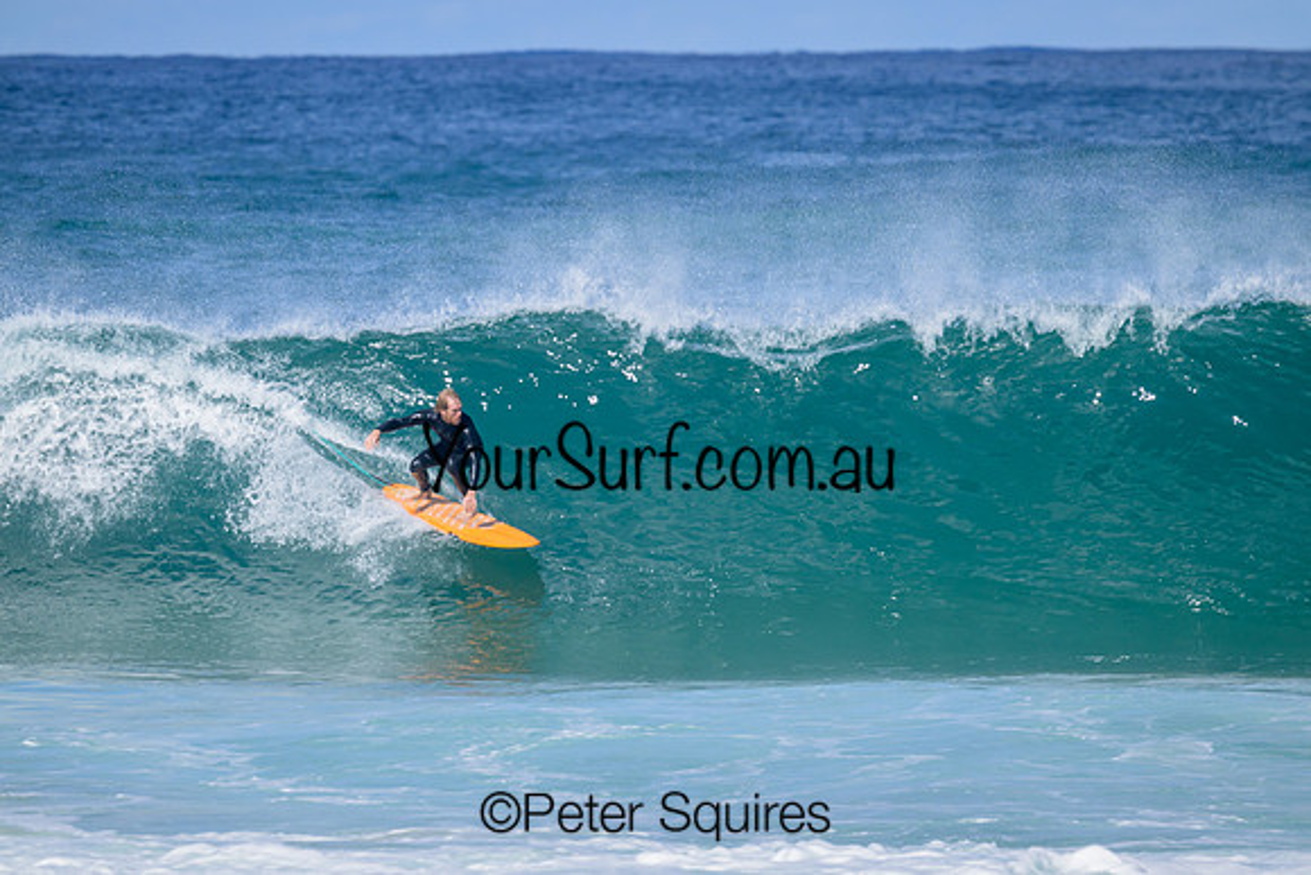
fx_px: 18576
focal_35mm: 510
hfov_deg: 4.0
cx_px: 656
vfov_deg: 2.7
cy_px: 438
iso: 900
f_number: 10
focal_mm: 510
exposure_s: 1/2000
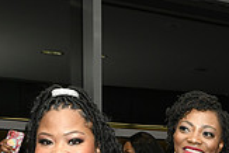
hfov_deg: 17.3
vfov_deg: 11.6
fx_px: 700
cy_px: 270
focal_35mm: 110
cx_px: 309
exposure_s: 1/60
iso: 1600
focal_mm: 31
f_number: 8
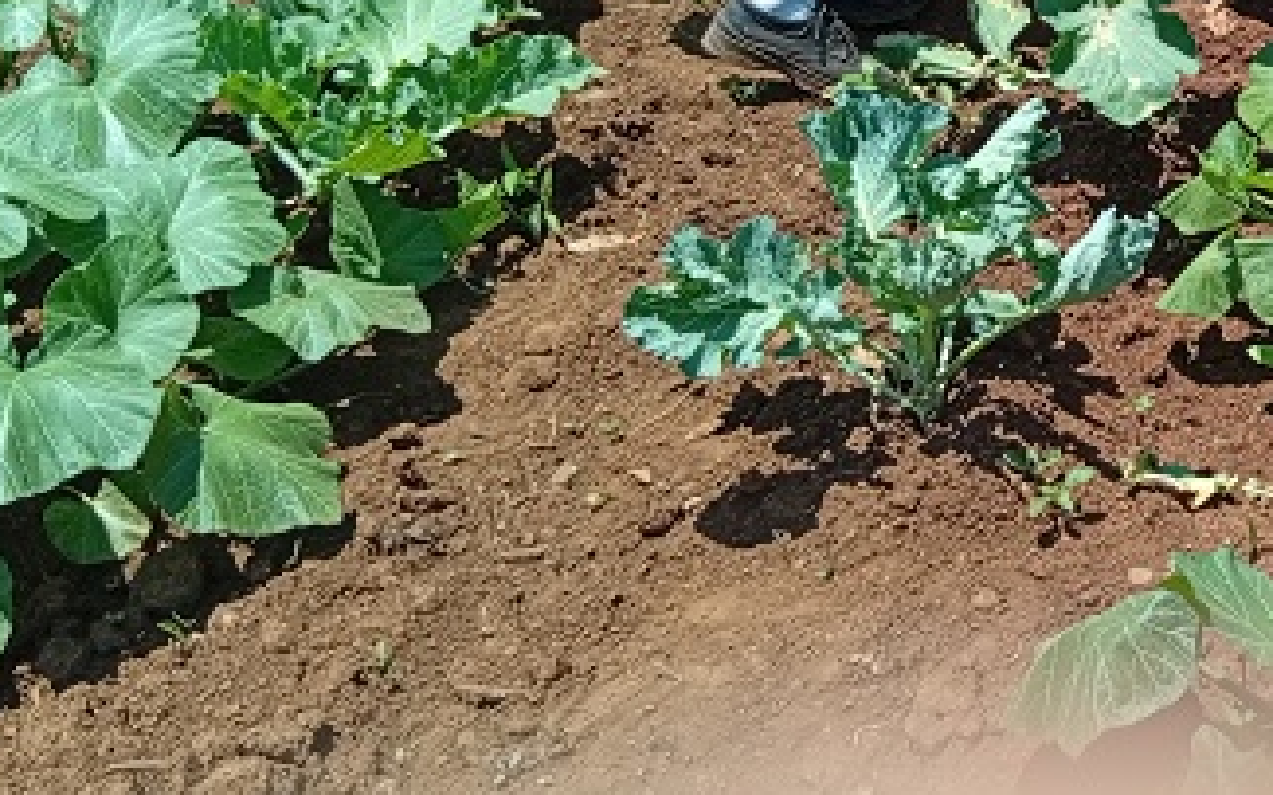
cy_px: 55
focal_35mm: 68
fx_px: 2359
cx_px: 1508
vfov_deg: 18.8
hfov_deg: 26.9
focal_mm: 3.96
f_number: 1.8
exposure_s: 1/431
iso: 50
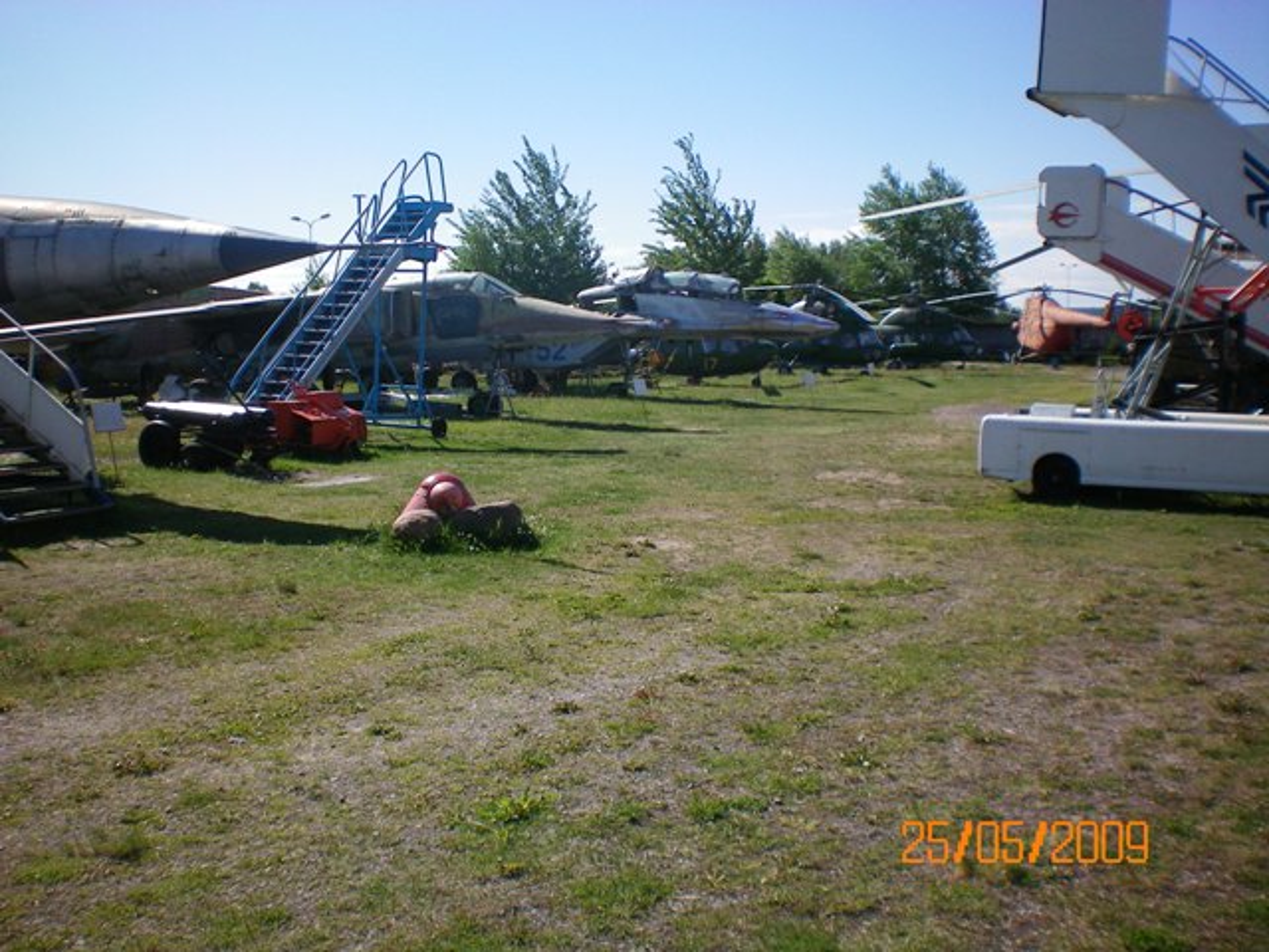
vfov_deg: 37.7
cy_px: 476
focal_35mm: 38
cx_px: 634
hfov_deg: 49.0
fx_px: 1393
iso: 64
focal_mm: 6.3
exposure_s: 1/640
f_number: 4.6
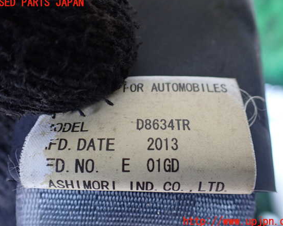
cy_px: 112
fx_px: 268
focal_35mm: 32
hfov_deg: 55.7
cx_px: 145
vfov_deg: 45.8
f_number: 2.3
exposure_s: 1/125
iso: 250
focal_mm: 5.4
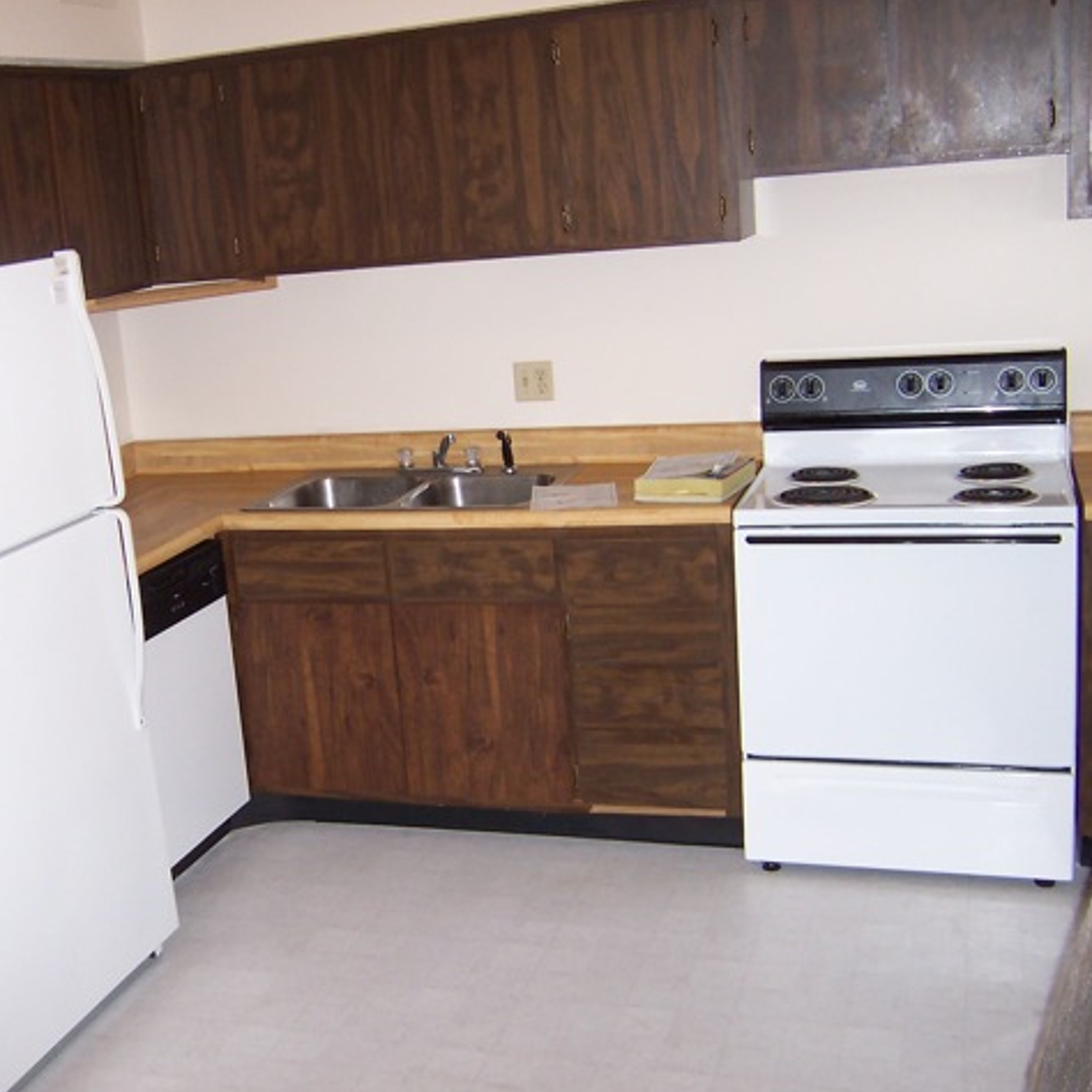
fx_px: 1535
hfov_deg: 38.7
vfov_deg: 39.2
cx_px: 362
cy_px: 544
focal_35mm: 43
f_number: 2.8
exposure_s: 1/60
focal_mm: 5.6
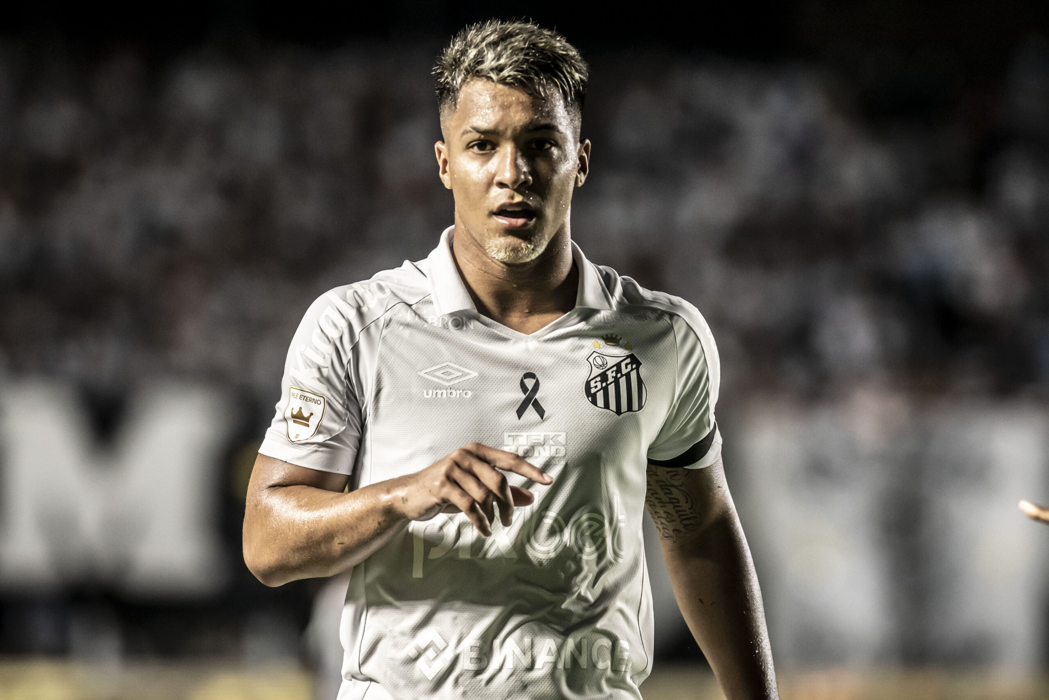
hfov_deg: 6.9
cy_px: 350
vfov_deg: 4.6
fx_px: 8745
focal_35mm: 300
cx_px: 524
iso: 3200
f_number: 5
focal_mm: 300
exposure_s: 1/1250
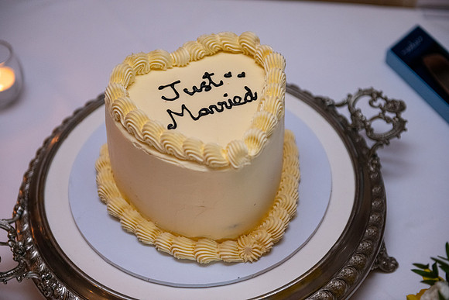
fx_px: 873
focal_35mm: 70
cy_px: 150
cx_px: 224
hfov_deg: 28.8
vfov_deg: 19.5
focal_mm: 70
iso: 800
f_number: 3.5
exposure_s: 1/160
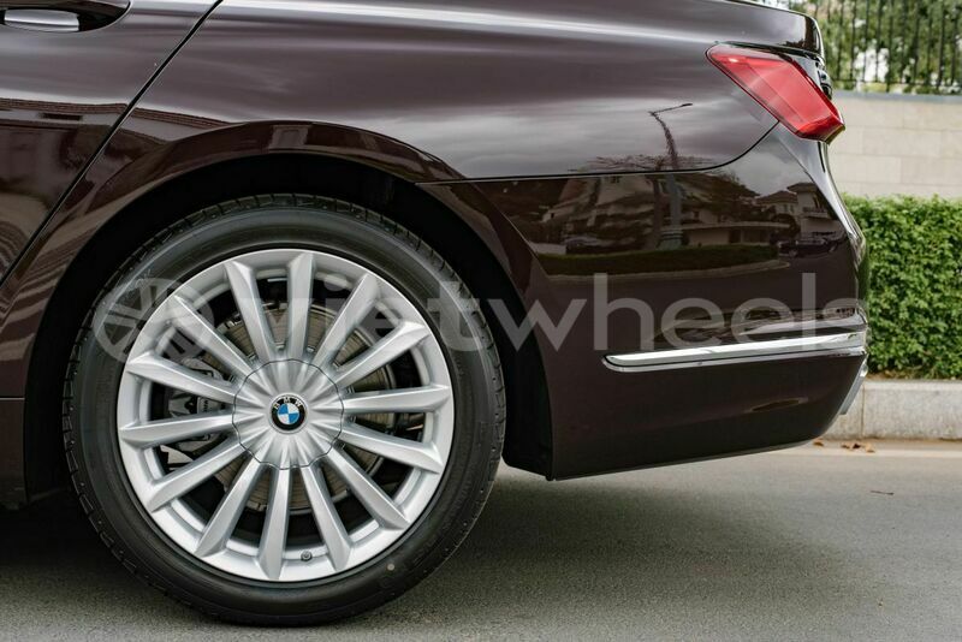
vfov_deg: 27.0
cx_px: 481
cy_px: 321
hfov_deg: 39.6
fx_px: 1337
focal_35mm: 50
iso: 100
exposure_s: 1/160
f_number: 8
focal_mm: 50
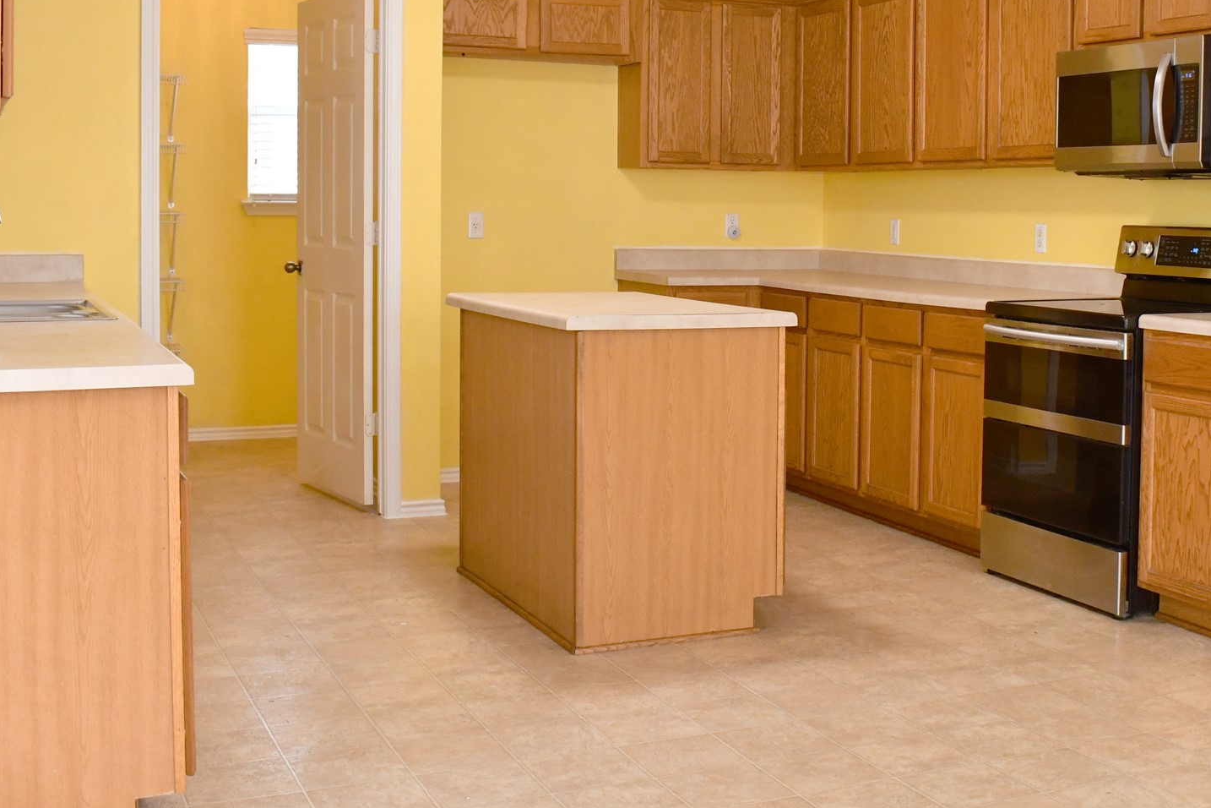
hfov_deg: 38.7
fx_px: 1682
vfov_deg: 26.9
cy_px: 292
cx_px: 888
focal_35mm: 50
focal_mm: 22
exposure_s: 1/30
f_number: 9
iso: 1600
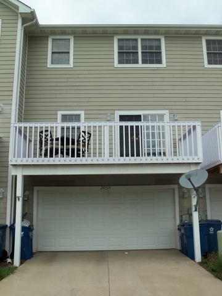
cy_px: 148
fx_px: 325
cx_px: 111
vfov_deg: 49.0
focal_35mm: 38
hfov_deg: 37.7
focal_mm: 6.7
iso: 80
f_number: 9.2
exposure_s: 1/100
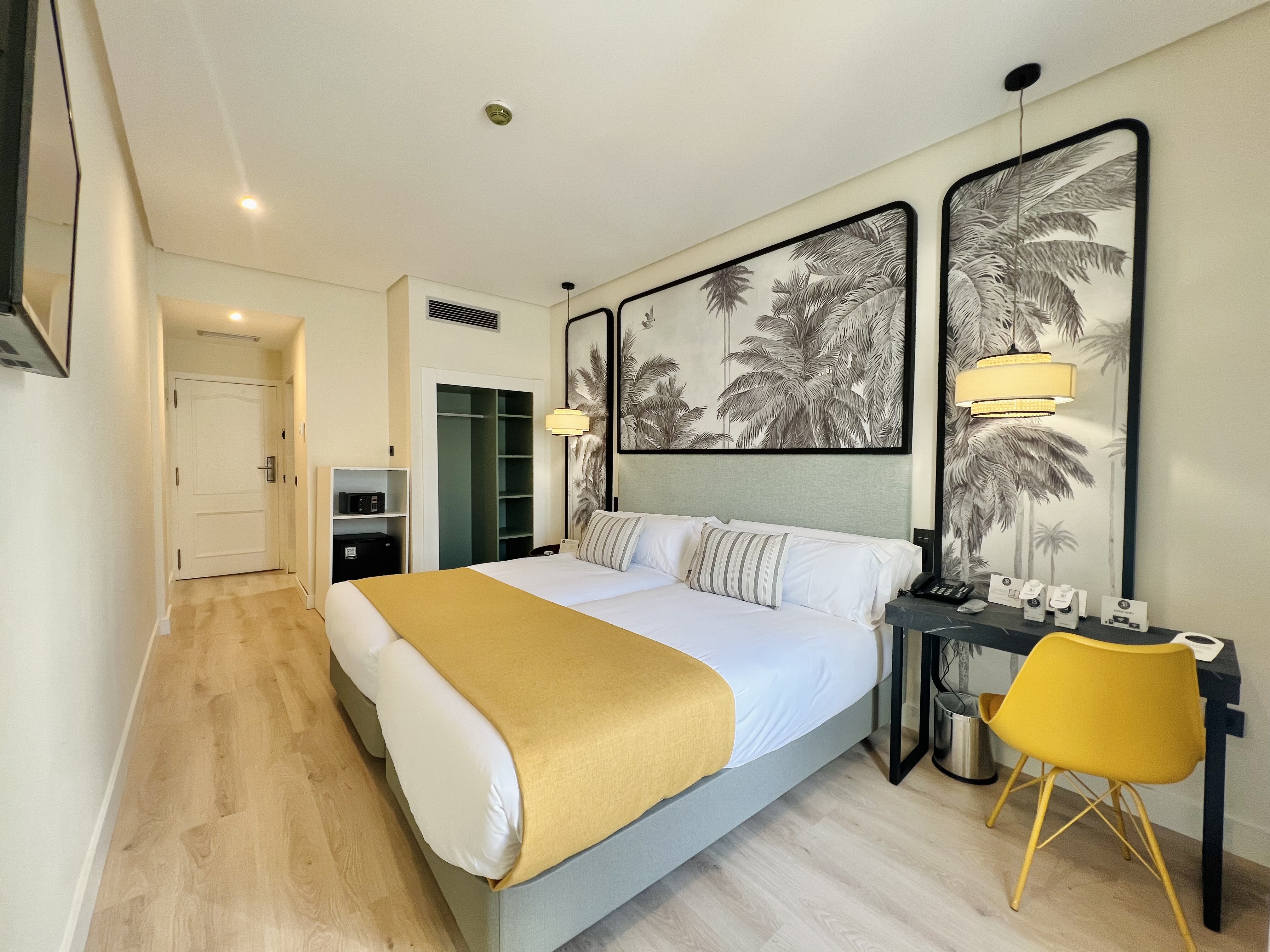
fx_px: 477
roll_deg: -0.3
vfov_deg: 89.9
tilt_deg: -3.5
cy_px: 476
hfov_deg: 106.2
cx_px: 635
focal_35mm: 13
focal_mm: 1.57
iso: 125
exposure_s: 1/100
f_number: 1.8
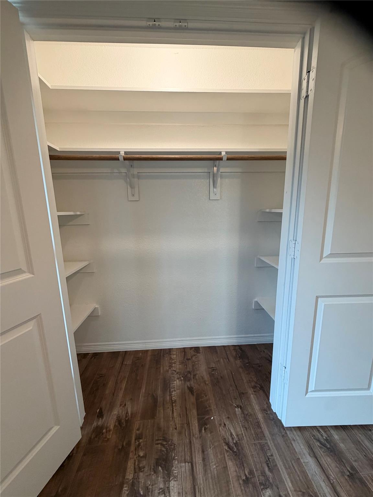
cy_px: 248
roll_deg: +0.2
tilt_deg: -9.8
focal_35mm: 14
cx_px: 186
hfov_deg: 85.7
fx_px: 201
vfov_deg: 102.1
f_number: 2.2
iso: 250
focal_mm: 2.22
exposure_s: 1/120
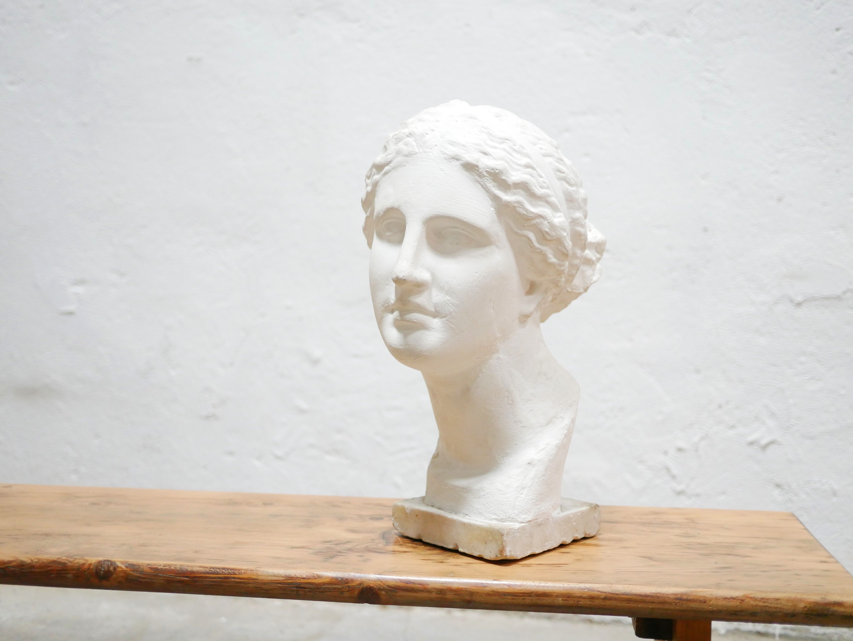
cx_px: 426
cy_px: 320
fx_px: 986
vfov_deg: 36.0
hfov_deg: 46.8
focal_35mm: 40
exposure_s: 1/60
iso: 1600
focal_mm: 20
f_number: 1.7
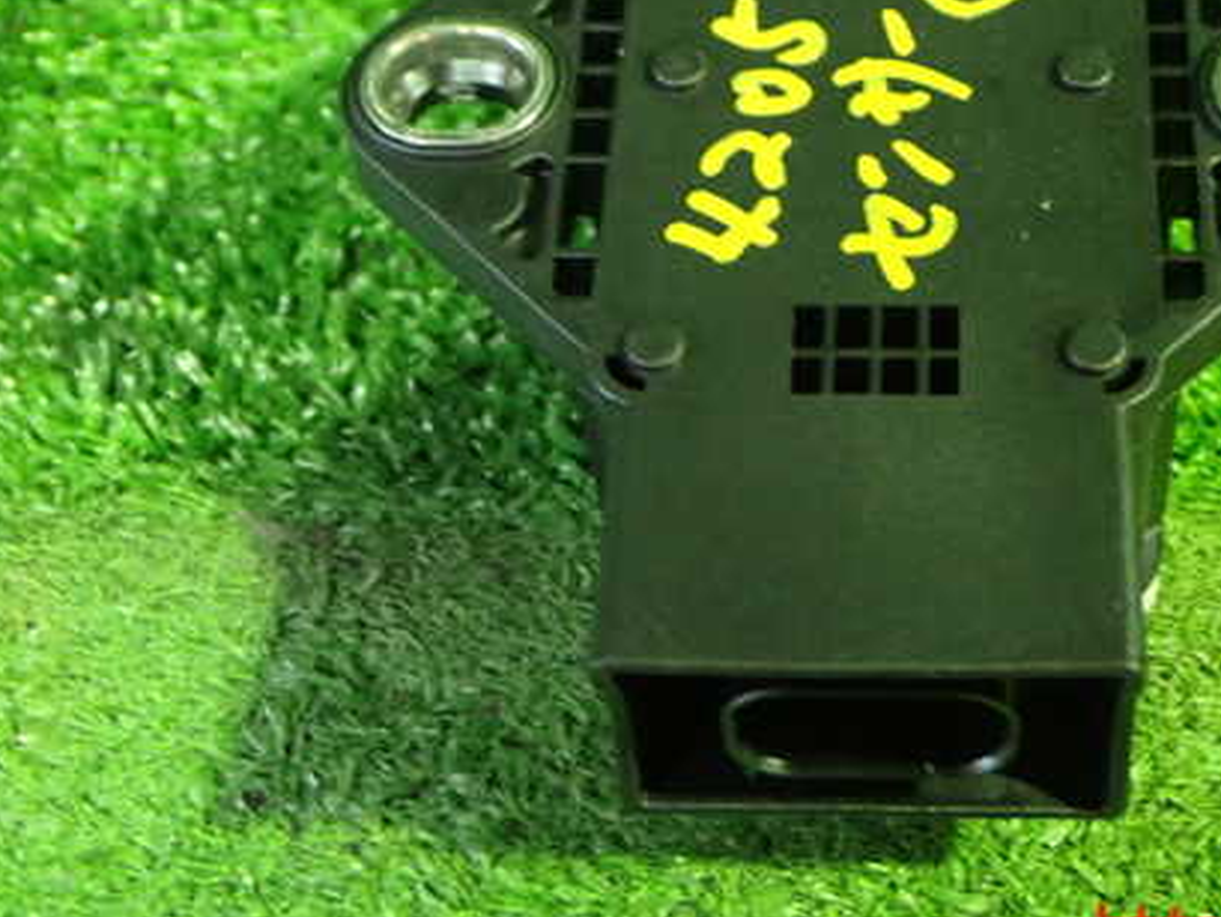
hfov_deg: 27.9
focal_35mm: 69
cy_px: 299
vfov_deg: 21.2
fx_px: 2435
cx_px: 875
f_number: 3.1
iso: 800
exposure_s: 1/13
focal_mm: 8.4
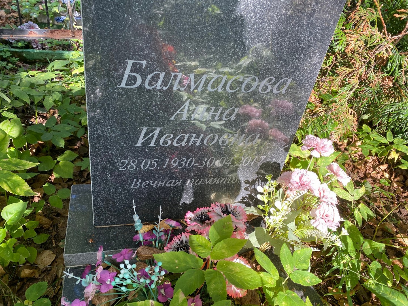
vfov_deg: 53.1
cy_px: 153
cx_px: 204
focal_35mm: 26
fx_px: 306
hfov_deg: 67.3
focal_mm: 4.25
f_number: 1.8
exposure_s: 1/177
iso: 32
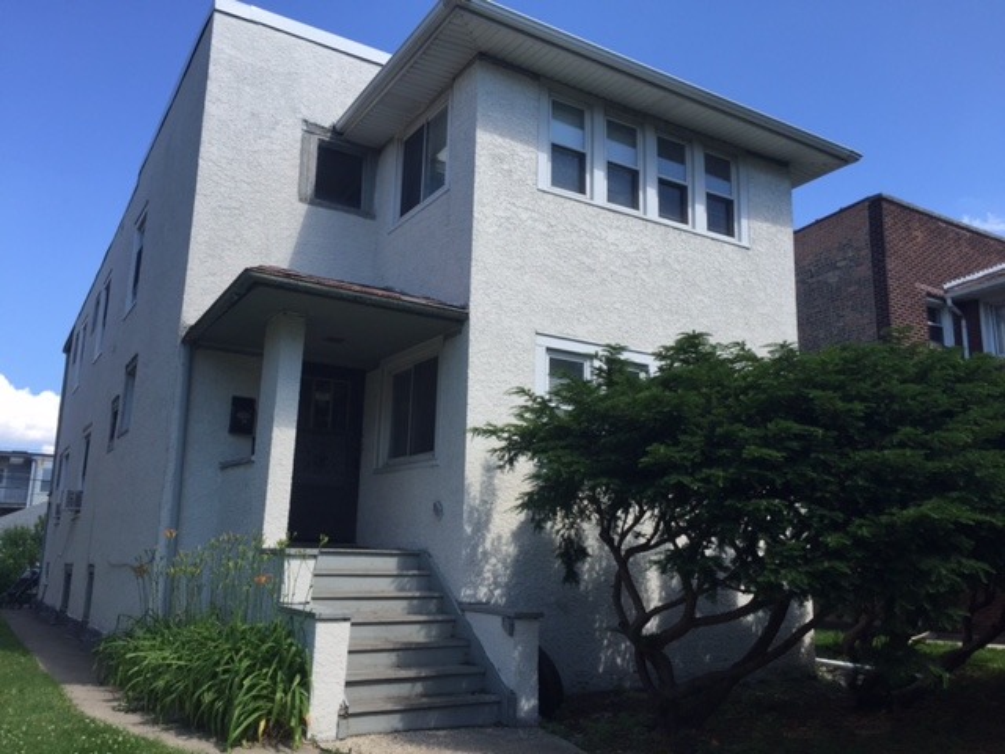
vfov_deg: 48.2
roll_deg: -2.9
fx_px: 842
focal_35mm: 29
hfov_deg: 61.7
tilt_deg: +14.0
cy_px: 377
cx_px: 502
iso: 32
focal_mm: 4.15
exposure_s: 1/1099
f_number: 2.2
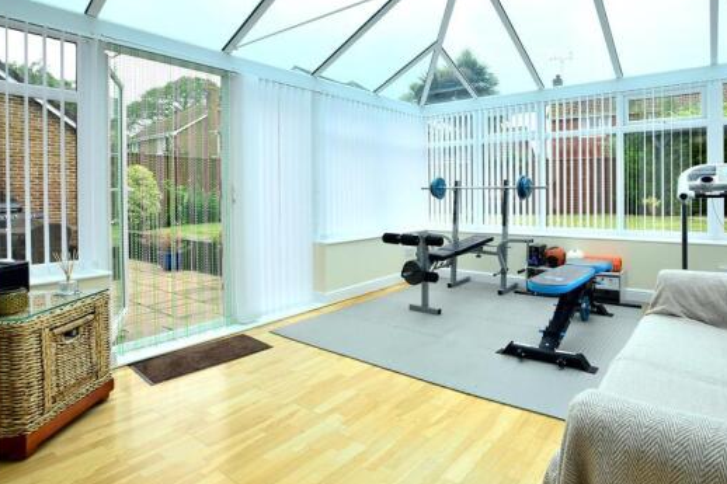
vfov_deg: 64.0
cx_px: 443
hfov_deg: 85.6
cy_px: 194
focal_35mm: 19
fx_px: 384
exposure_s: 1/160
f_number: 8
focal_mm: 10
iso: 200
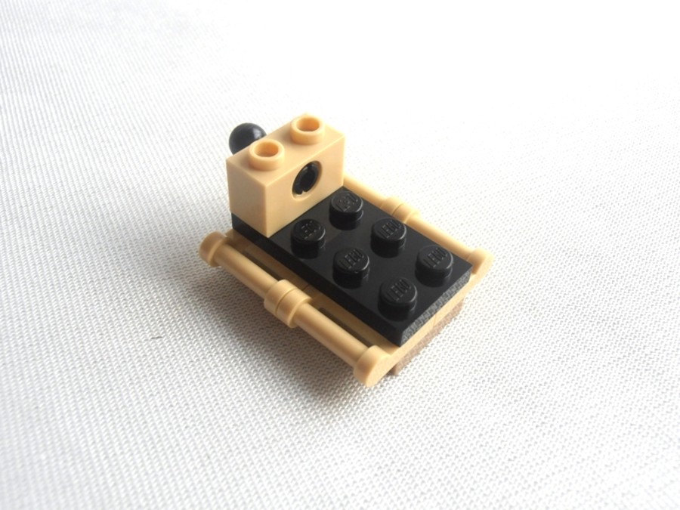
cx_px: 340
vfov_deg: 38.7
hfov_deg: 50.1
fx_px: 727
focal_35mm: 37
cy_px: 255
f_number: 3.9
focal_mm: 6.61
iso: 80
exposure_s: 1/60
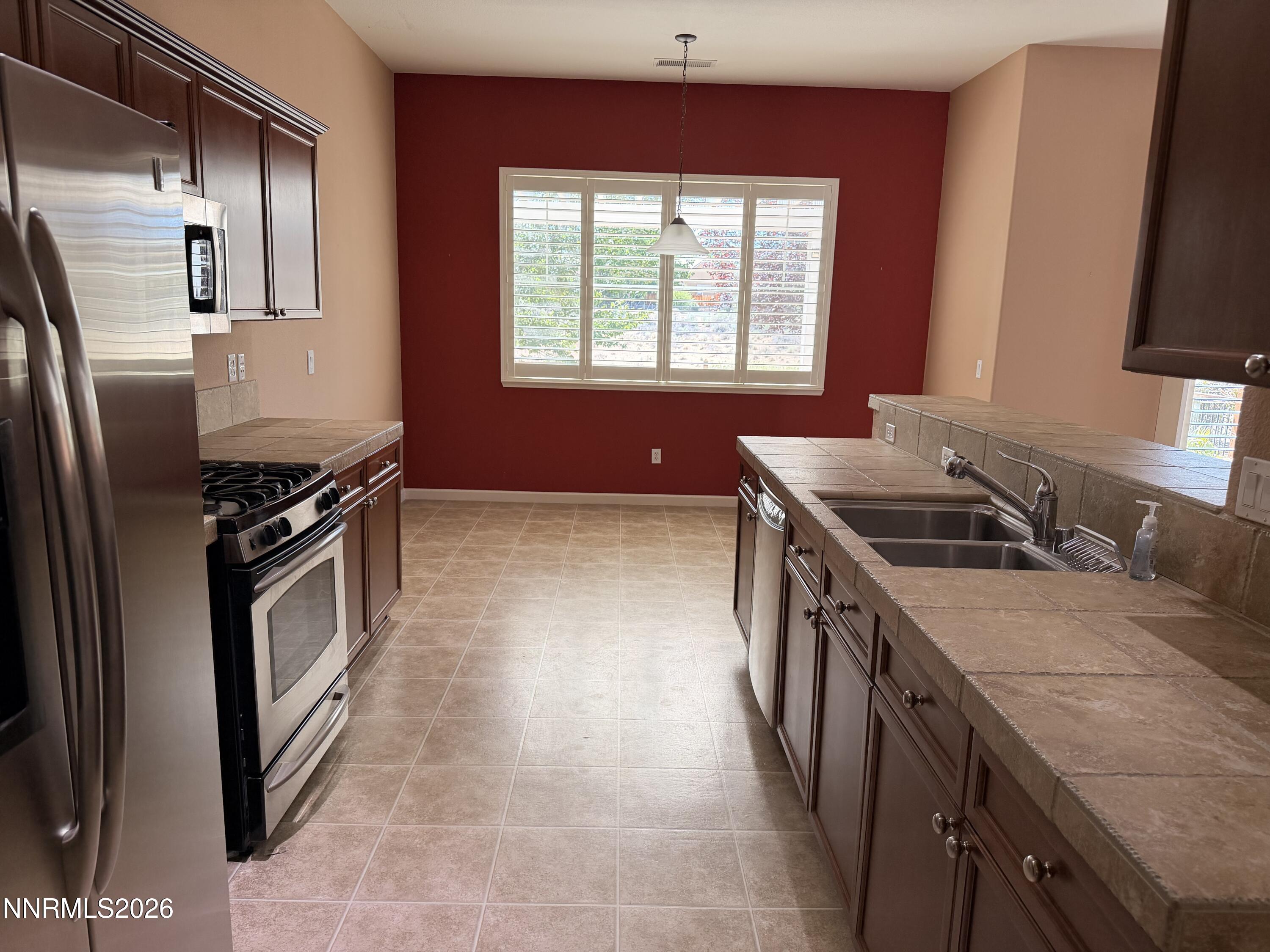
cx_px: 635
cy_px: 476
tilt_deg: -10.7
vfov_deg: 56.8
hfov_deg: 71.6
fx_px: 881
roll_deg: -0.7
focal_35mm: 24
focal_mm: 6.76
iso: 200
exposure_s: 1/220
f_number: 1.78
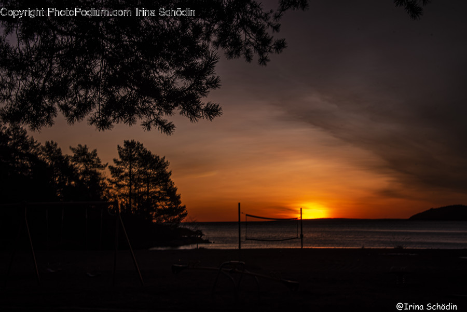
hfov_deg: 29.6
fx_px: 882
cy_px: 156
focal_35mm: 68
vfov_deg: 20.0
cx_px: 234
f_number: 16
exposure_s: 1/15
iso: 100
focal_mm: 68
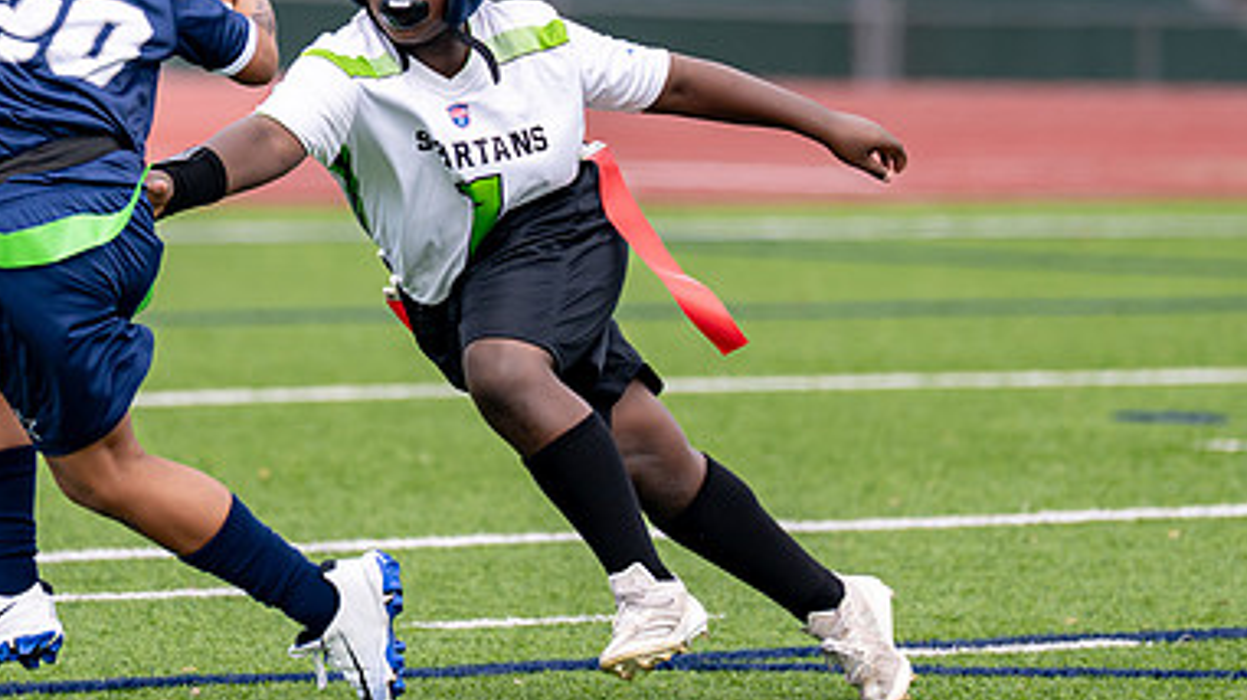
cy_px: 189
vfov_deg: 2.4
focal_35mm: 516
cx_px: 454
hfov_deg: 4.2
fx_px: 17056
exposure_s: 1/2000
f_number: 2.8
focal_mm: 200
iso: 125
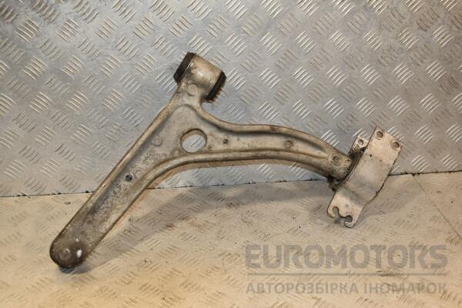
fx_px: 616
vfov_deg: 28.1
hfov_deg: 41.1
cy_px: 154
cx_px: 231
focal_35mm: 48
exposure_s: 1/200
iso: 800
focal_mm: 32
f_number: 5.6
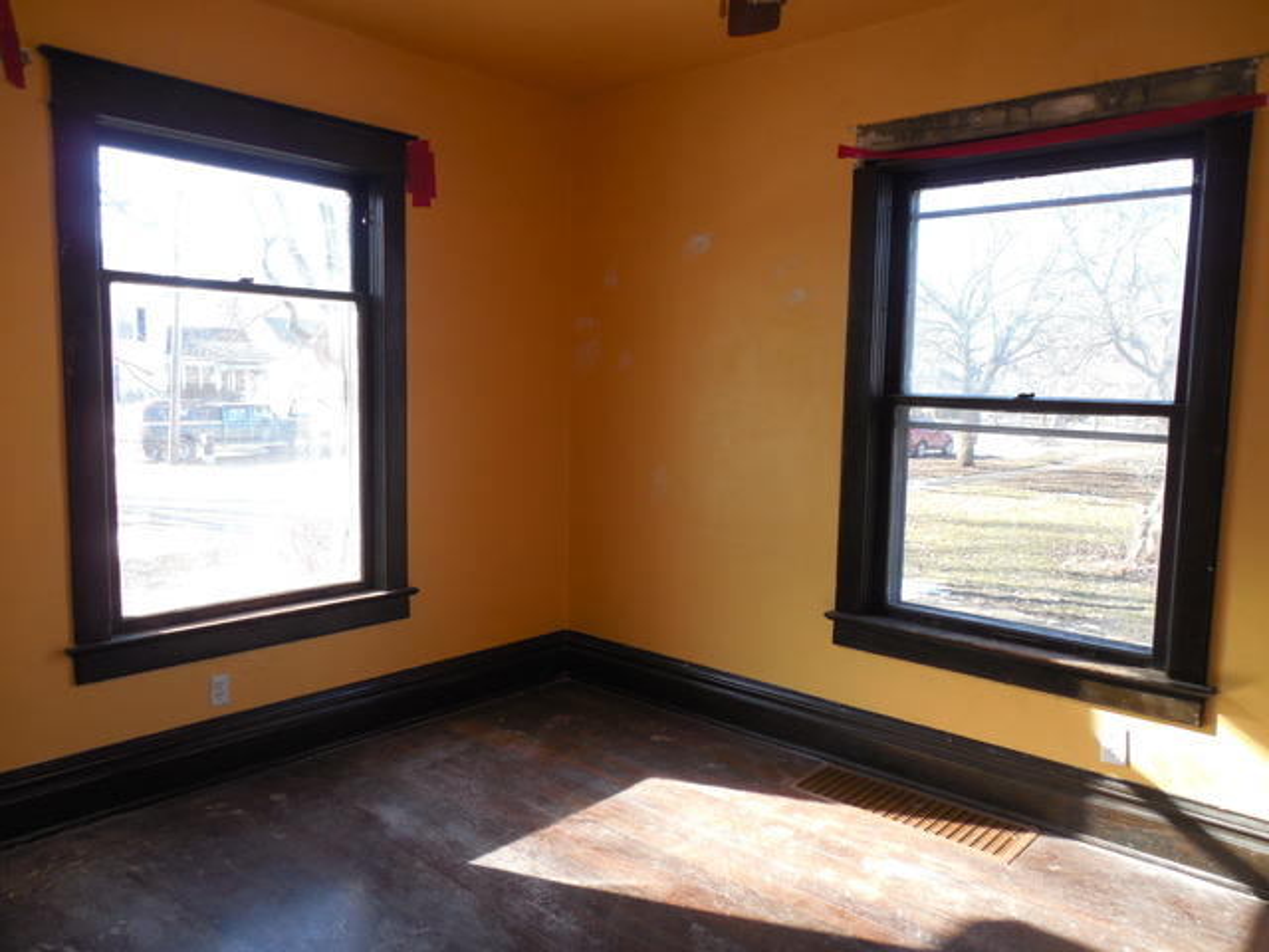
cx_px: 634
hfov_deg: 69.4
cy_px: 476
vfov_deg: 54.9
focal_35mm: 25
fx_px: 916
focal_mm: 4.5
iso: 125
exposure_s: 1/60
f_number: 3.3
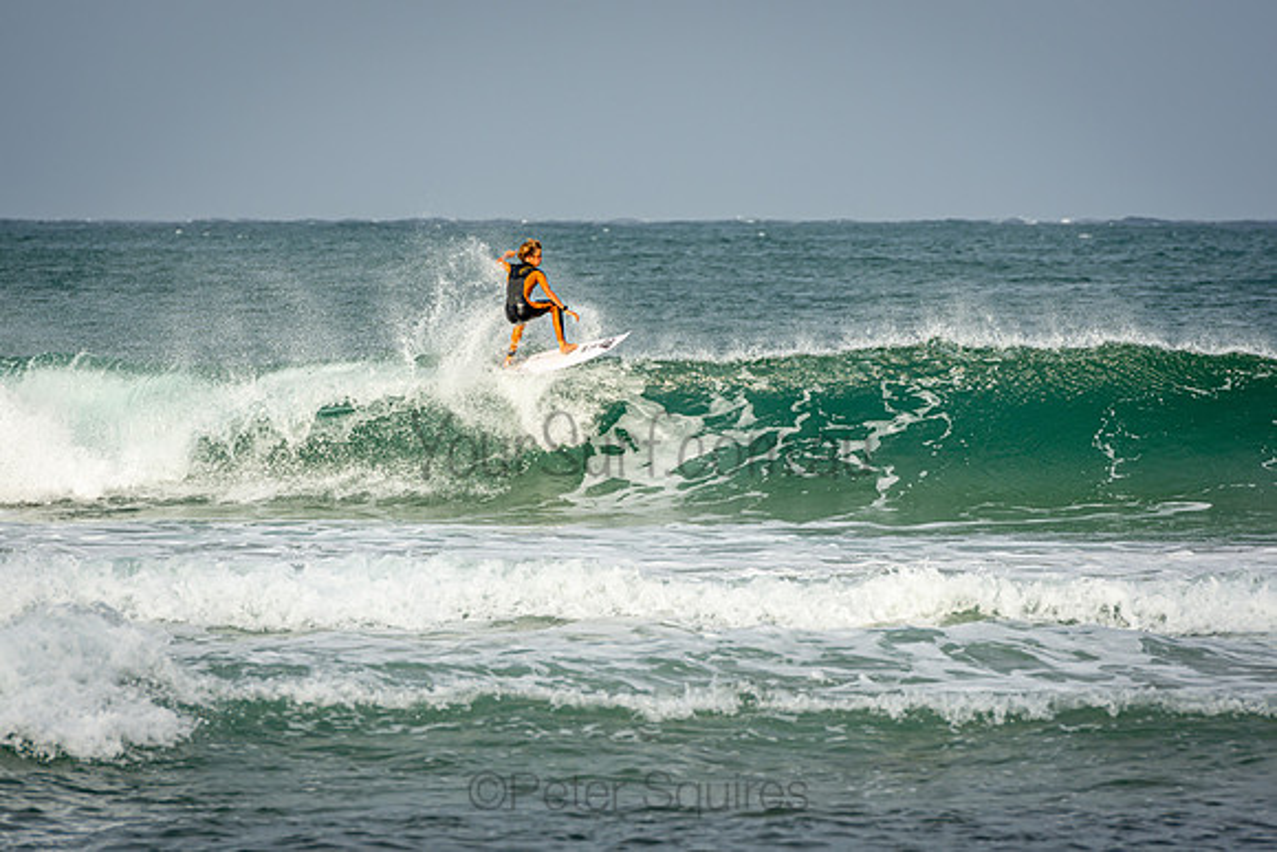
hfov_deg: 6.7
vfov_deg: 4.5
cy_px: 426
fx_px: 10958
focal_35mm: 309
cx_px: 638
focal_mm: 200
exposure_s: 1/1000
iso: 200
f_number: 5.6
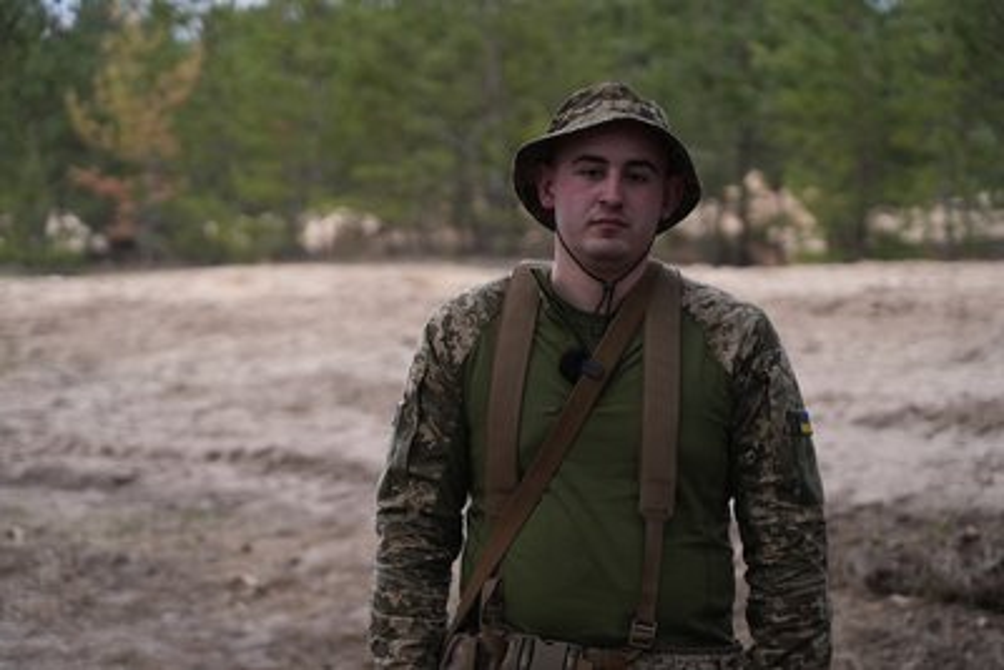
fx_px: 2929
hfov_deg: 19.4
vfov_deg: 13.1
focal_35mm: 105
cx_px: 502
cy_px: 335
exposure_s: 1/8000
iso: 2500
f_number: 4
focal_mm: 105
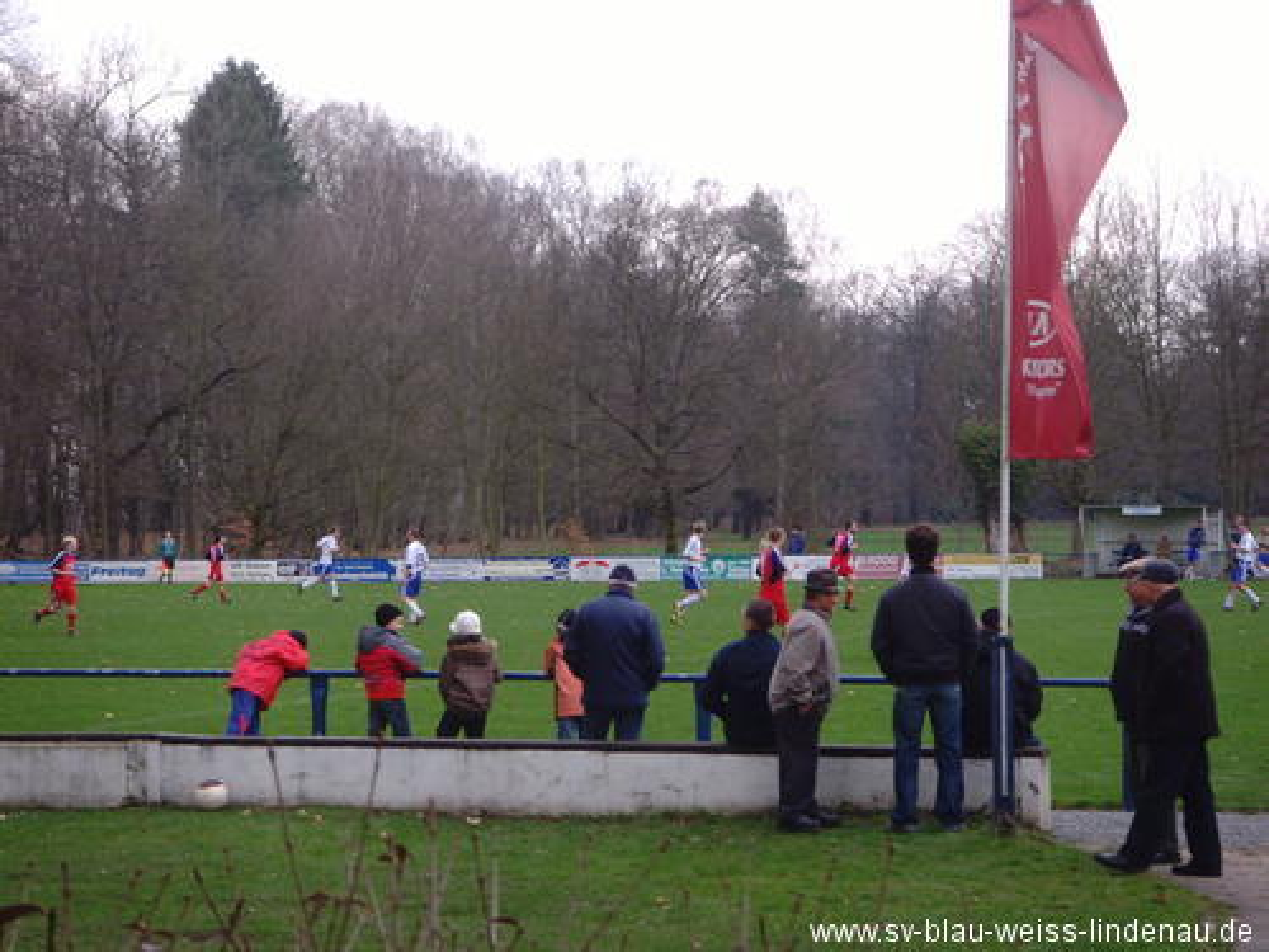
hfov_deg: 20.7
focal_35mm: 95
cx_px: 634
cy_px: 476
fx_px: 3483
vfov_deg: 15.6
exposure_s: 1/90
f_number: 4.4
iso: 100
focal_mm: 16
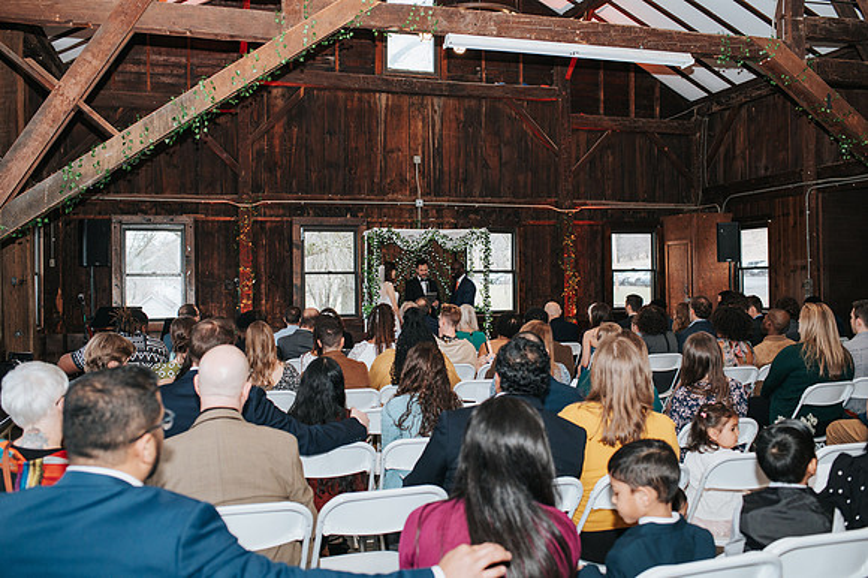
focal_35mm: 35
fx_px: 843
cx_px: 434
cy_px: 289
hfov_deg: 54.5
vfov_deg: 37.8
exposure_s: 1/200
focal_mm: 35
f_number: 3.2
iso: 1000
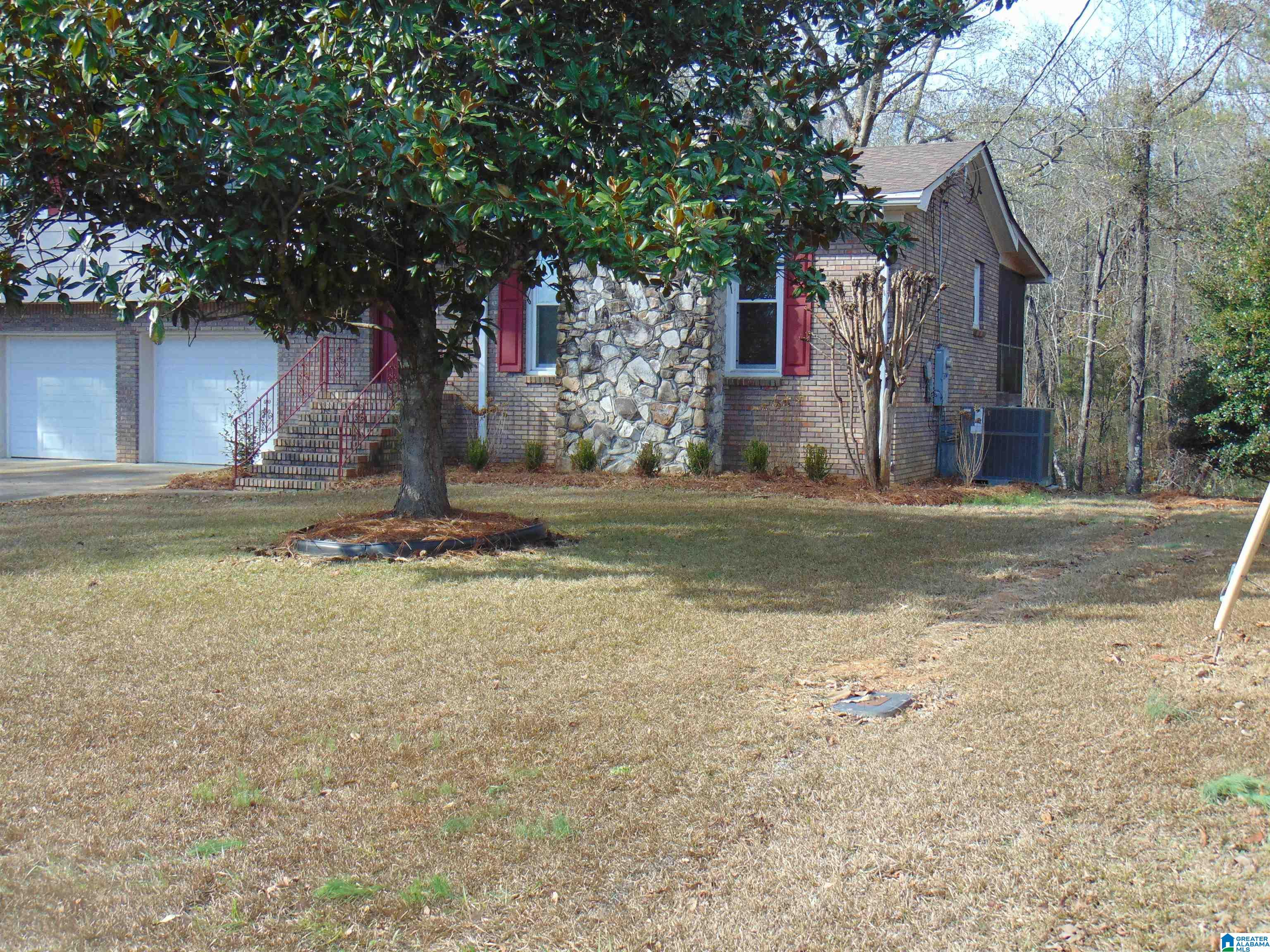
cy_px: 476
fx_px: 1541
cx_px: 635
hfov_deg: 44.8
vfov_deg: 34.3
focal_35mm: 42
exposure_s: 1/320
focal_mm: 7.6
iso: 80
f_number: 3.3
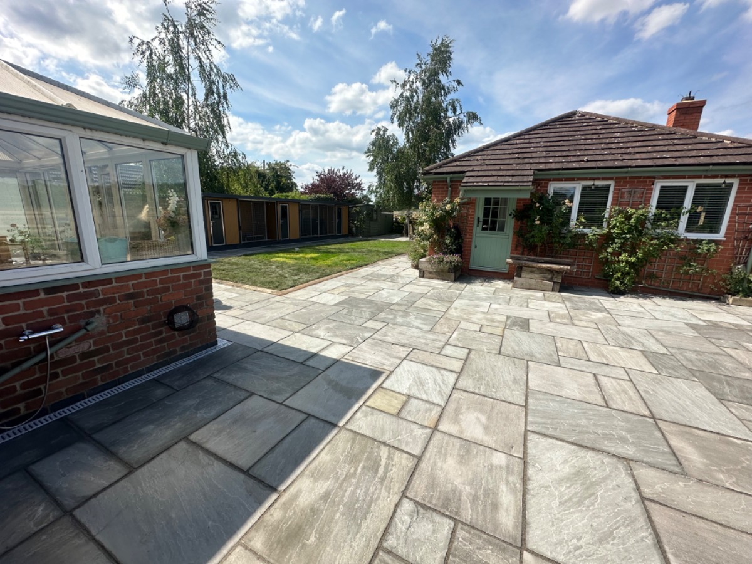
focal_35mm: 14
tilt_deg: -13.4
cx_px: 376
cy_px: 282
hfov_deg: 102.1
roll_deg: -1.3
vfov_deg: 85.7
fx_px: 304
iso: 50
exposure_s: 1/2132
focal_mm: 2.22
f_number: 2.2
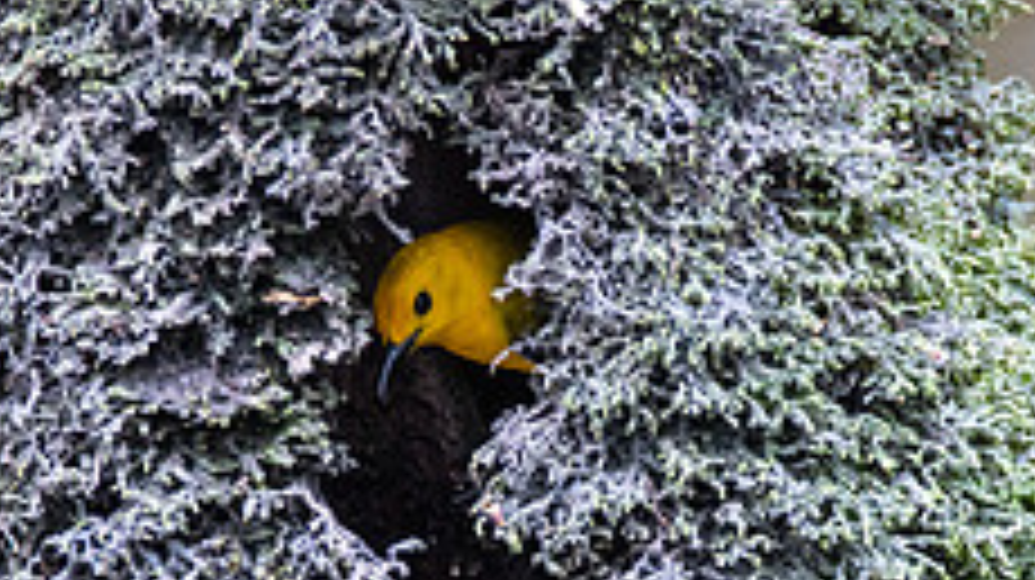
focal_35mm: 2209
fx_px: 60582
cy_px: 550
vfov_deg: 0.5
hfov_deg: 1.0
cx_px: 447
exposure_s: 1/125
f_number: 6.3
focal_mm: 600
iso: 1250
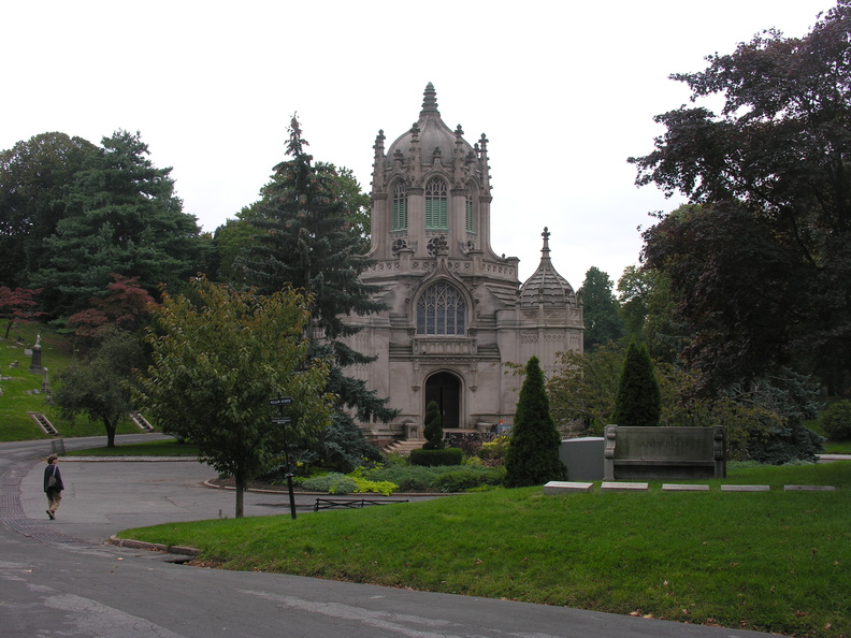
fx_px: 983
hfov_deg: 46.8
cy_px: 319
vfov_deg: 36.0
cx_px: 426
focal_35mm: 40
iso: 50
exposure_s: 1/163
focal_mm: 10.2
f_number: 5.2
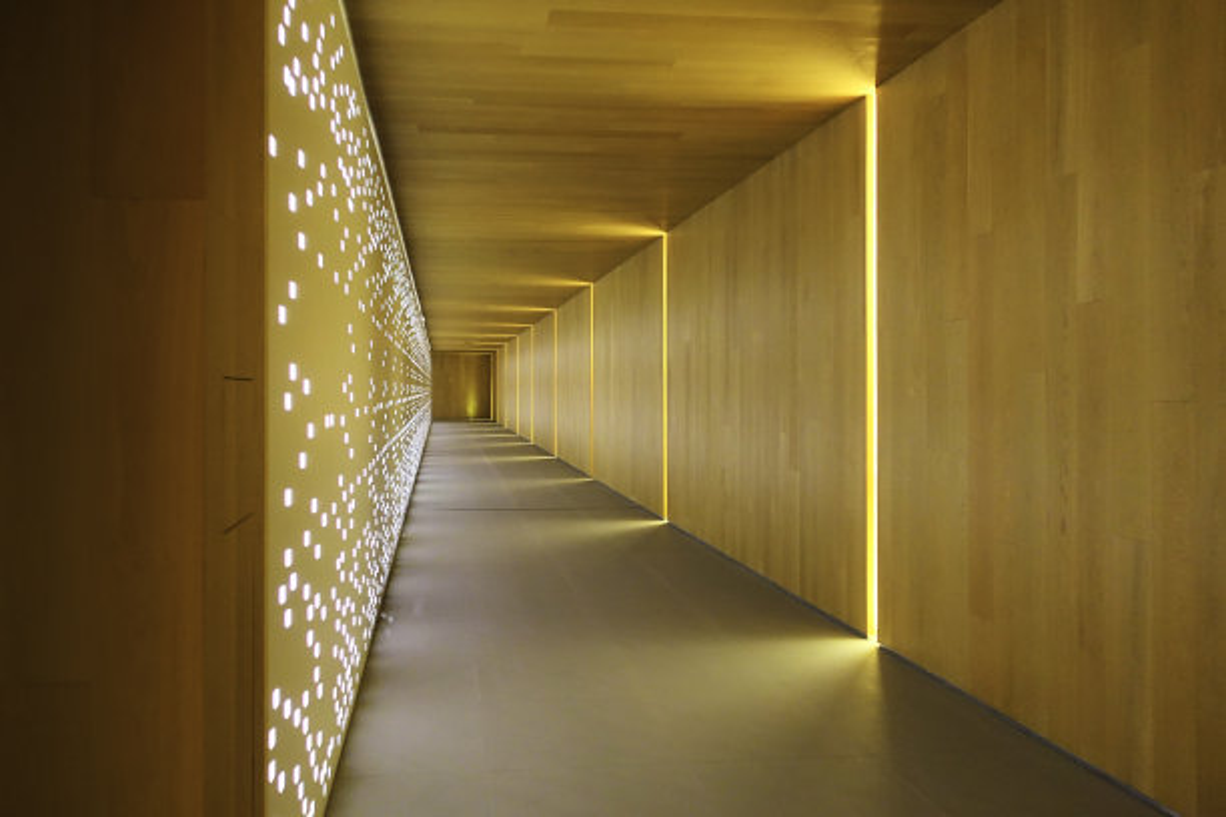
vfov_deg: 53.1
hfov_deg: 73.7
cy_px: 408
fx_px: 817
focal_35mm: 24
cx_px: 613
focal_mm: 8.8
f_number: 1.8
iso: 800
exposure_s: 1/30
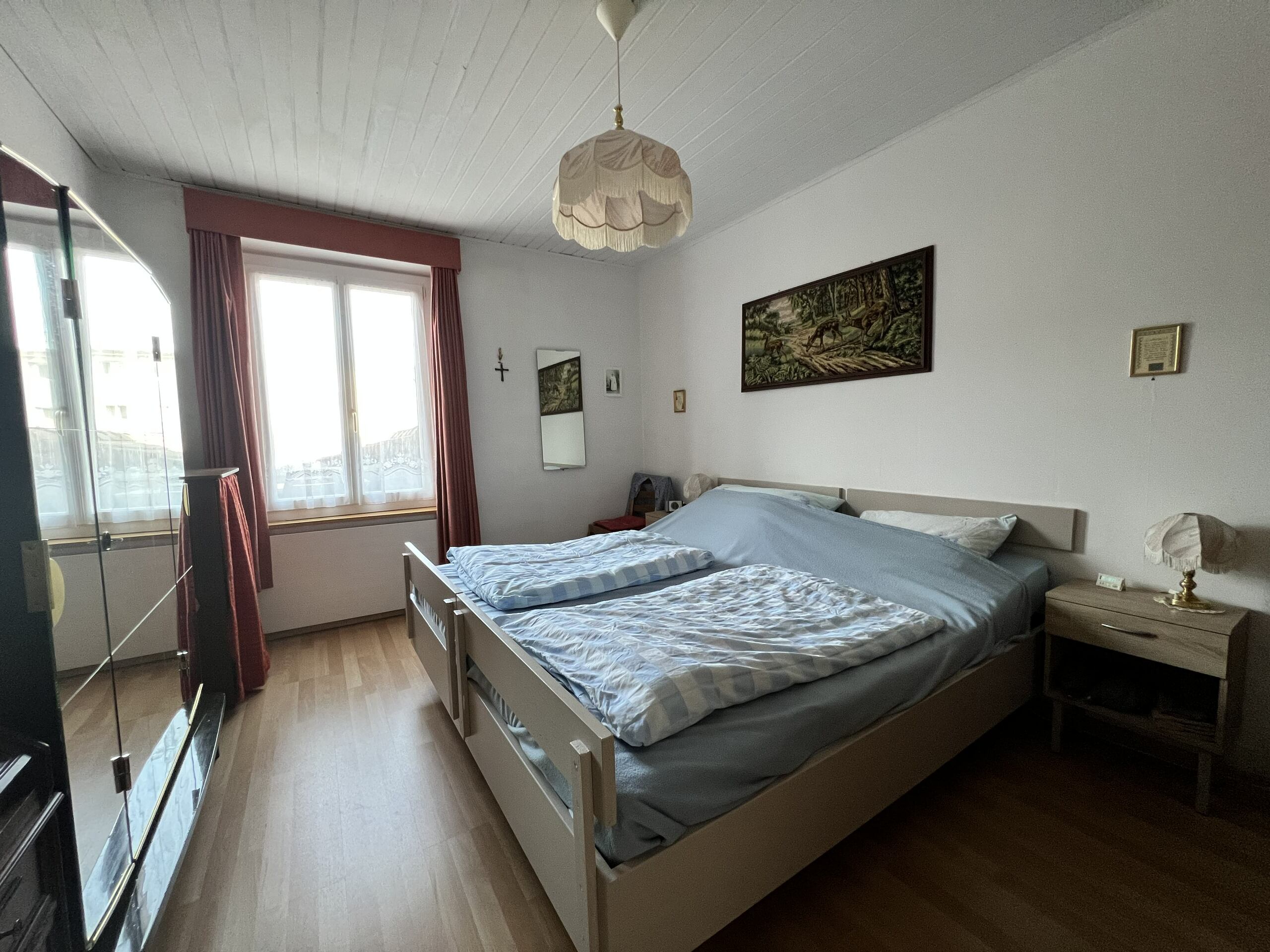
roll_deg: +1.1
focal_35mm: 13
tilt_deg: -5.1
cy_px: 476
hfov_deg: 106.2
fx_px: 477
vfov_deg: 89.9
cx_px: 635
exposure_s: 1/50
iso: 320
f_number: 1.8
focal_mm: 1.57
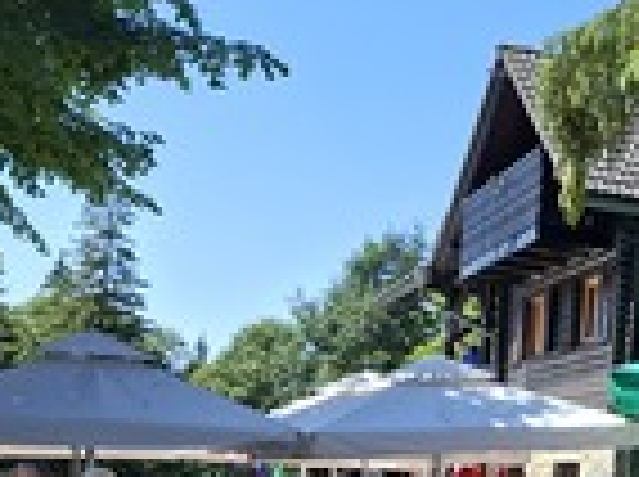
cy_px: 536
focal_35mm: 73
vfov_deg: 19.2
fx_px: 1345
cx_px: 666
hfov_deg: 25.2
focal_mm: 5.54
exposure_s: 1/1285
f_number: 1.8
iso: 50
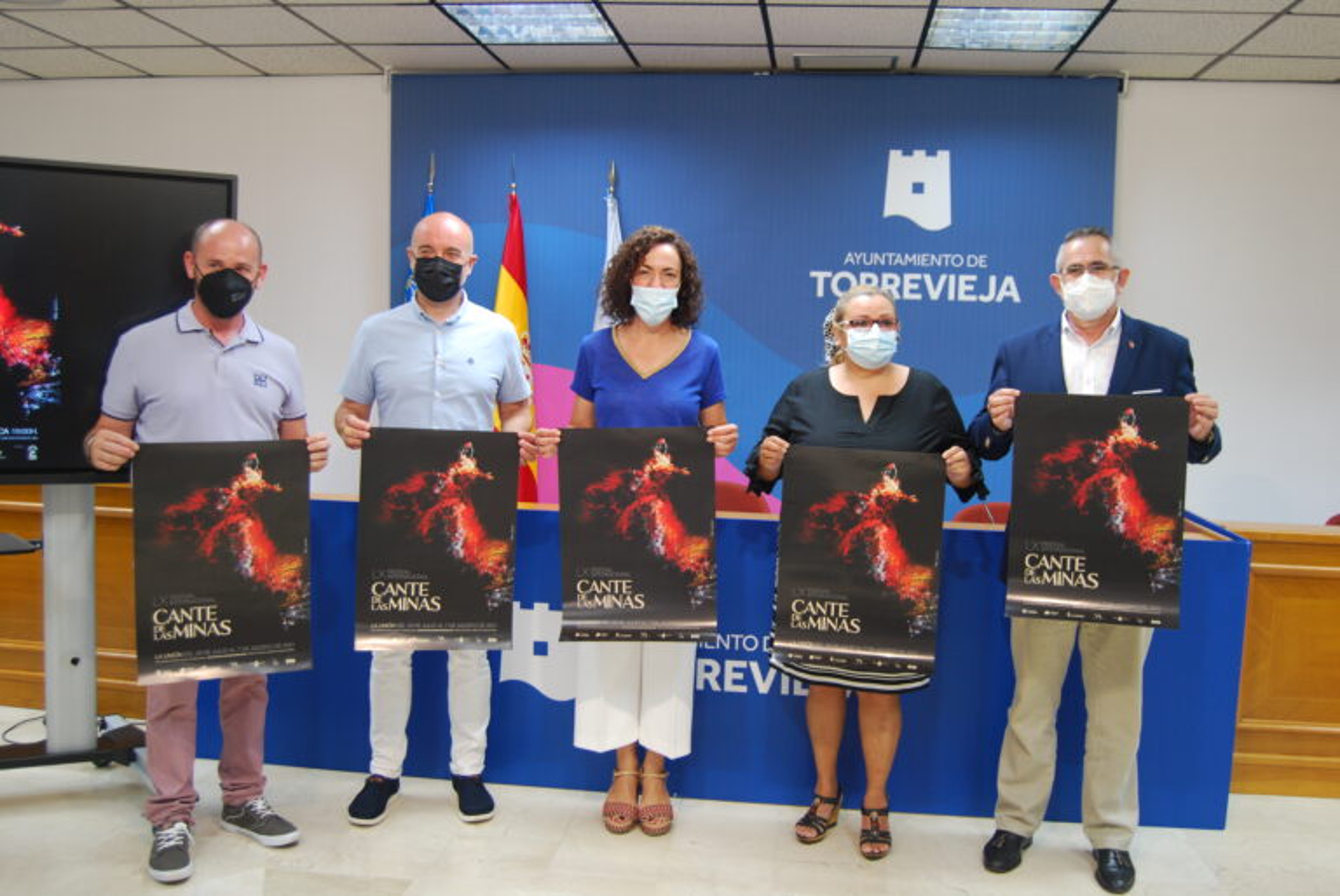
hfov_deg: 57.2
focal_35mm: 33
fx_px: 1230
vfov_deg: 40.1
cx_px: 670
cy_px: 448
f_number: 3.8
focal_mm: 22
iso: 280
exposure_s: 1/30
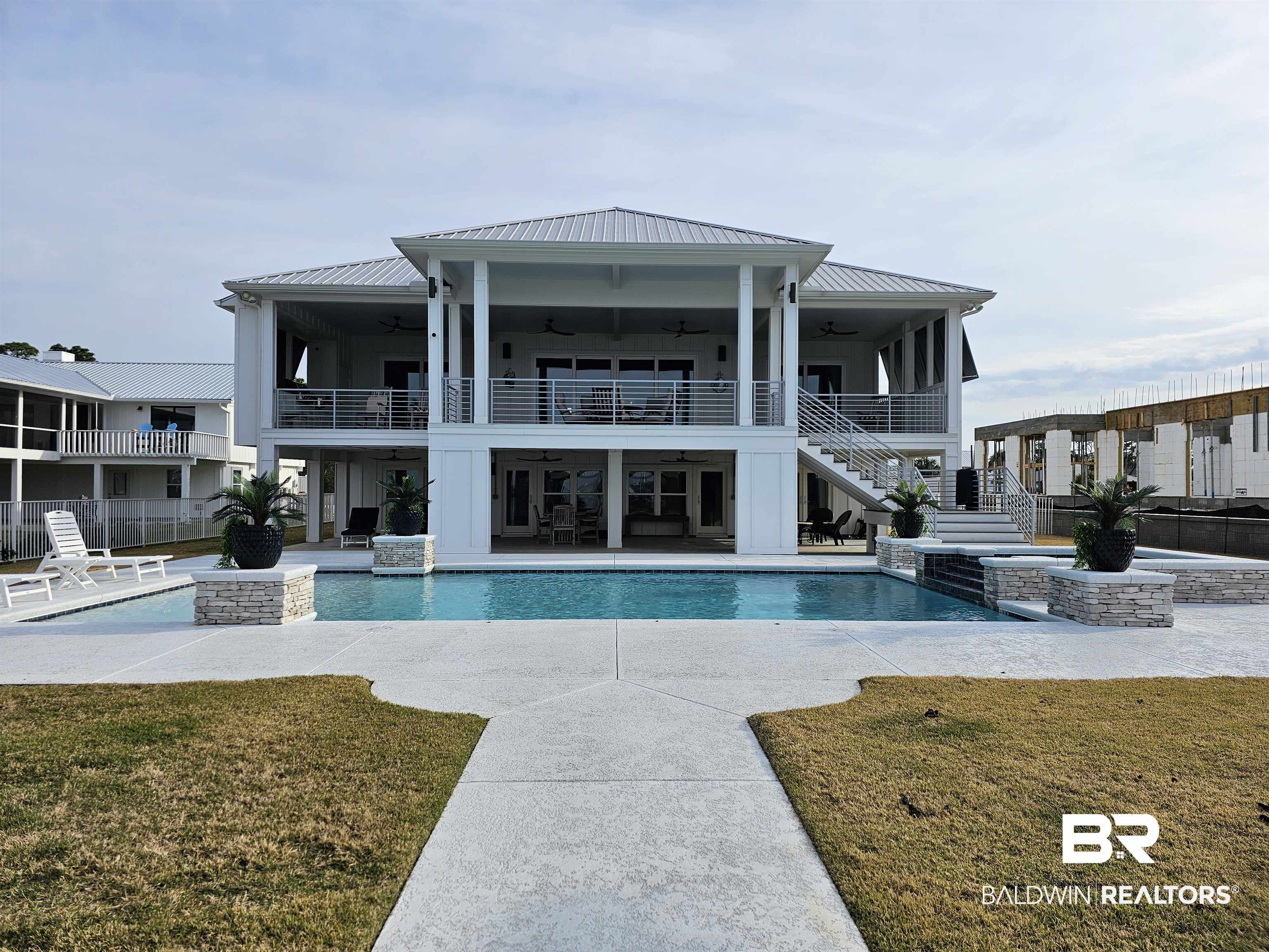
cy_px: 476
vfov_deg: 58.9
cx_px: 634
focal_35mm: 23
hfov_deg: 73.9
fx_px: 843
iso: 10
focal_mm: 6.3
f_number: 1.7
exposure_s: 1/1186
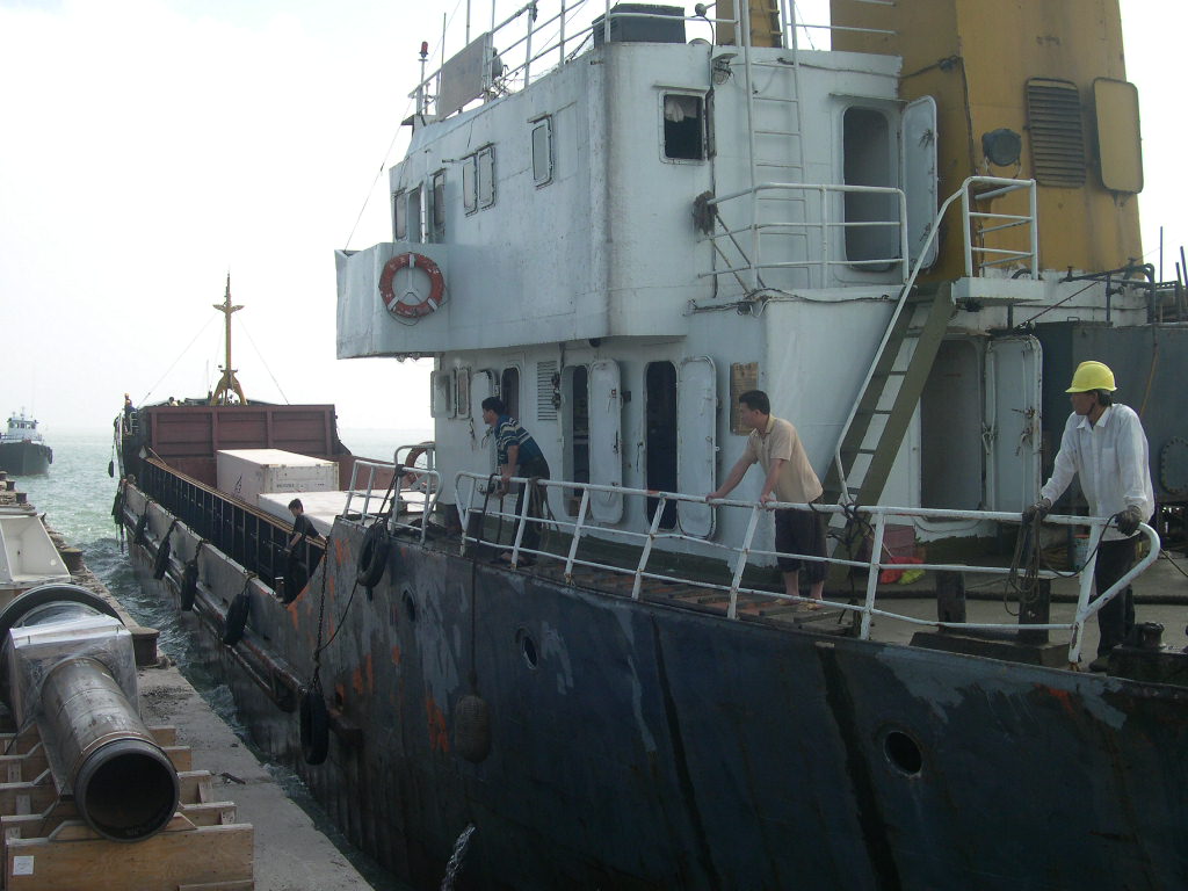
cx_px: 594
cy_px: 446
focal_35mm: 38
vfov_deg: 37.7
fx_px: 1304
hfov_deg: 49.0
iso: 100
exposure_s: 1/151
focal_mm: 8
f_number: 7.6
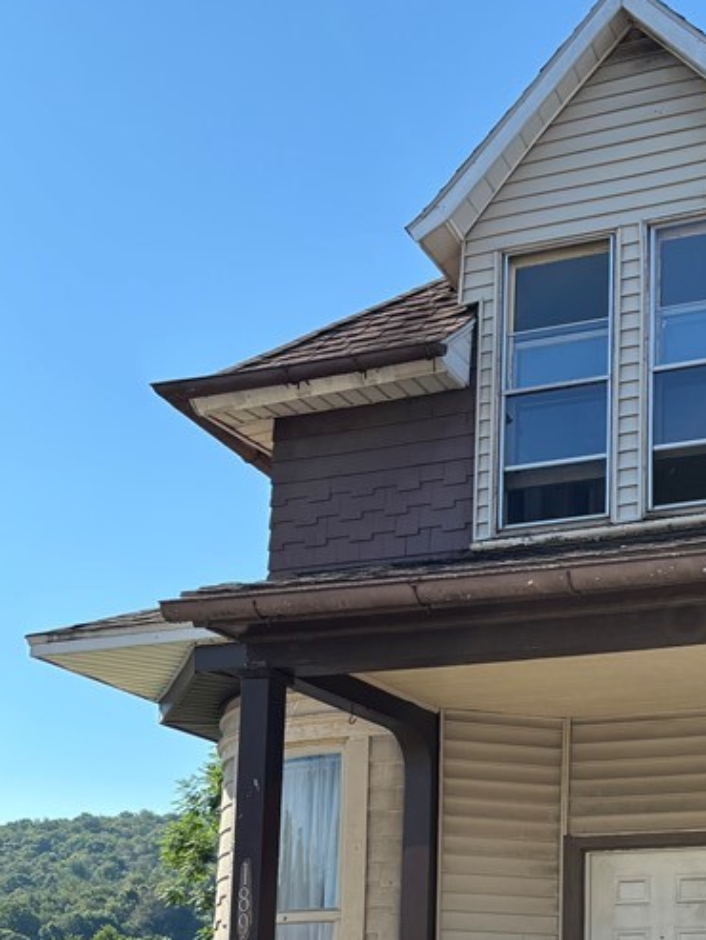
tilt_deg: +8.3
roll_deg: -1.1
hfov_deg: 26.2
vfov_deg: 33.2
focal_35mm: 54
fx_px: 1468
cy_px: 894
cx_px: 624
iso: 50
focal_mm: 5.96
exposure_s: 1/1477
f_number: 1.6
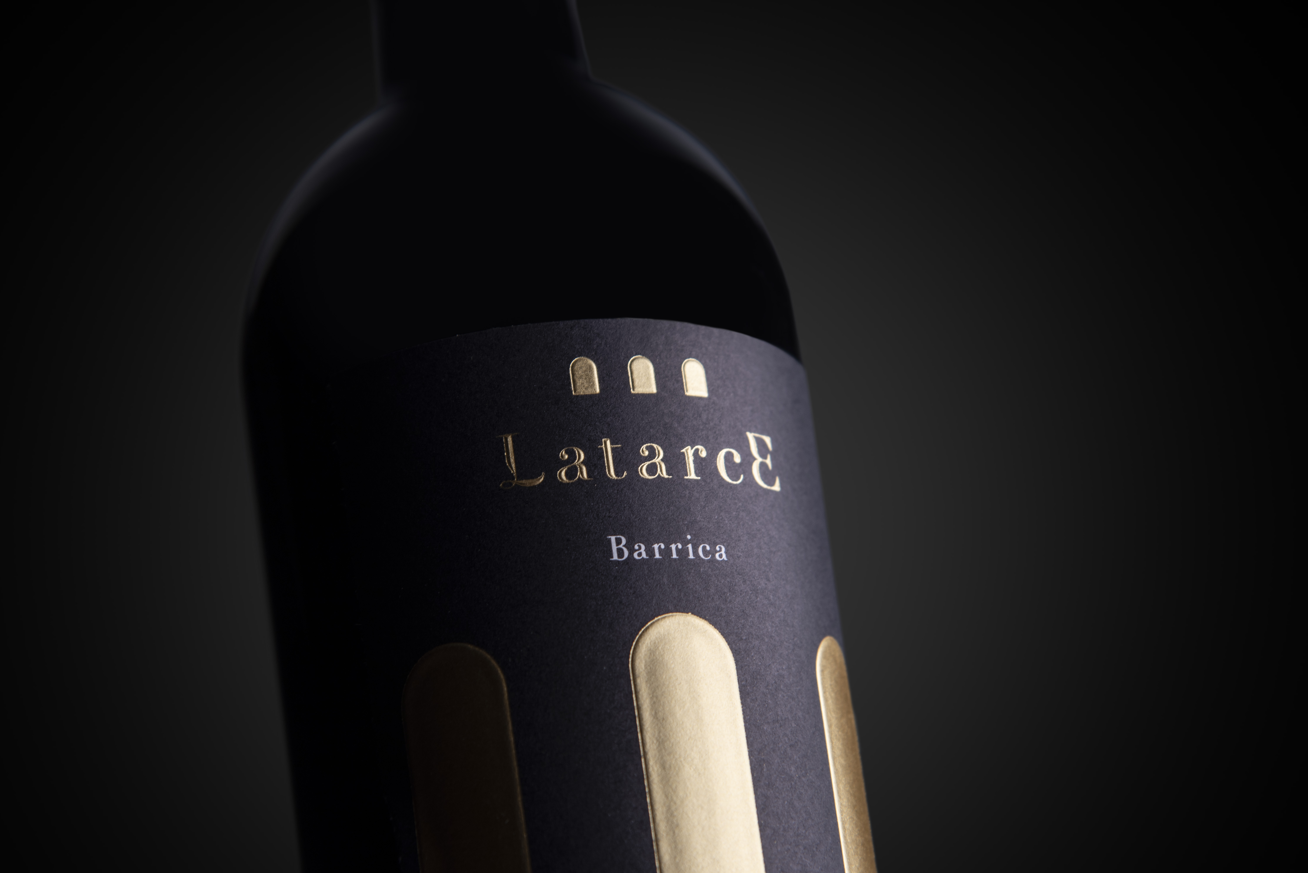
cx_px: 654
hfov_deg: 17.1
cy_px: 436
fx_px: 4361
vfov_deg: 11.4
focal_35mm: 120
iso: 100
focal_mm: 120
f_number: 7.1
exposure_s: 1/60
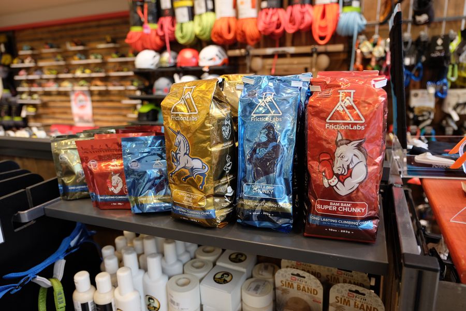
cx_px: 233
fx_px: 311
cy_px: 156
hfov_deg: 73.7
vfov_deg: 53.1
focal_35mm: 24
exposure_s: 1/70
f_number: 2.8
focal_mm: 16
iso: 400
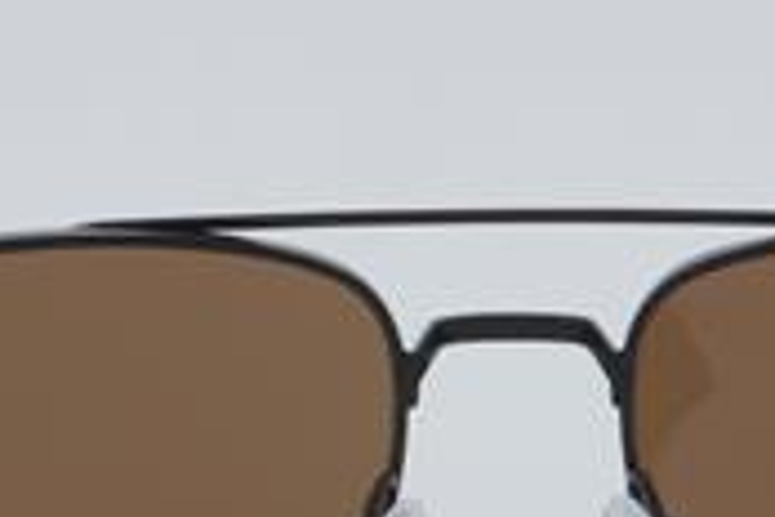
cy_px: 557
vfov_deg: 7.9
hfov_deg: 11.9
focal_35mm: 172
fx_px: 3702
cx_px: 517
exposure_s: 1/4
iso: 100
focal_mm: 50
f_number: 32
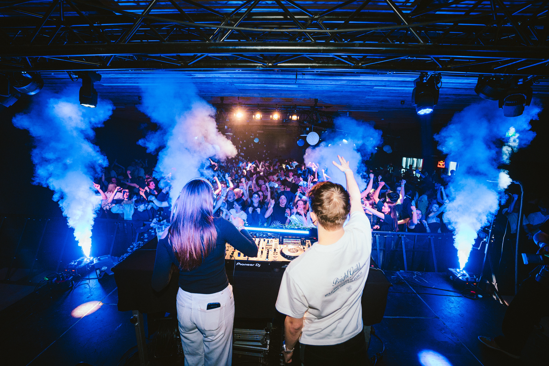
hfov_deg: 104.3
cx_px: 274
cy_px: 183
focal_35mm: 14
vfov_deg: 81.2
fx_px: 213
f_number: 2.8
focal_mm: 14
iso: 2500
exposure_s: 1/160
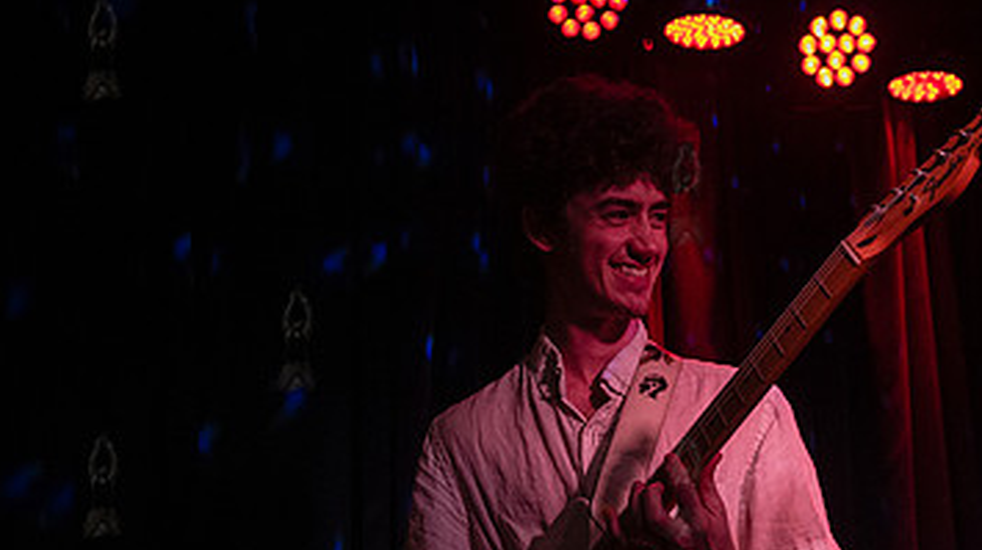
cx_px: 568
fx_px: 1223
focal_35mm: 47
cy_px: 511
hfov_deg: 43.6
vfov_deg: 24.5
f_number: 3.5
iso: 8000
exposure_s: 1/320
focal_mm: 24
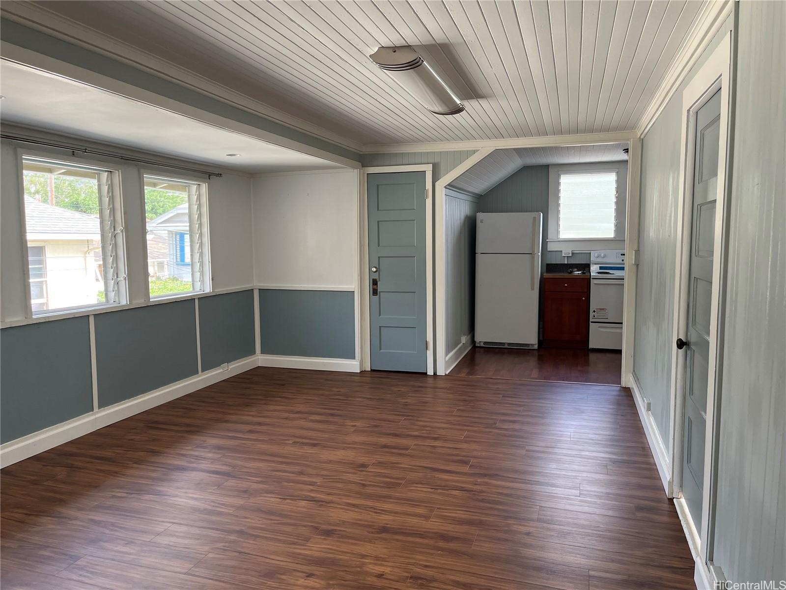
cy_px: 295
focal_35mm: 26
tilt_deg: -4.9
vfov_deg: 53.1
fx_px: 590
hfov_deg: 67.3
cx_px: 393
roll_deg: +0.5
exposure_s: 1/121
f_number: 1.6
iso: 125
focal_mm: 5.1
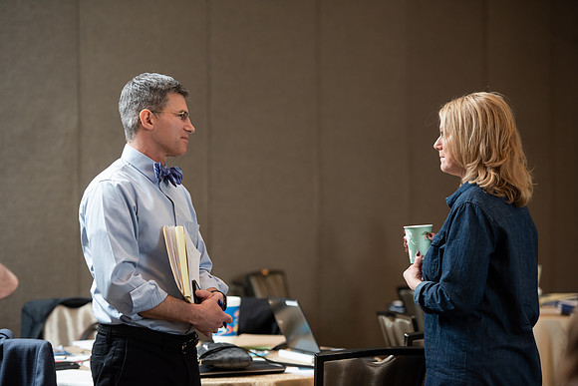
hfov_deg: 16.8
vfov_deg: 11.2
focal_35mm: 122
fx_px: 1959
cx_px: 289
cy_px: 193
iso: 1000
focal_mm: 122
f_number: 3.2
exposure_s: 1/200
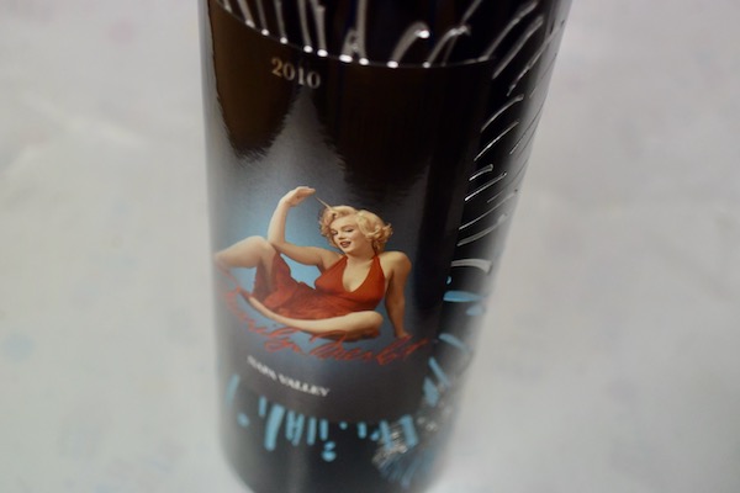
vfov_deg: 27.5
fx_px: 1007
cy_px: 246
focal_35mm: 49
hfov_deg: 40.3
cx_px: 370
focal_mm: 18.5
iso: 800
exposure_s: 1/200
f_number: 1.8
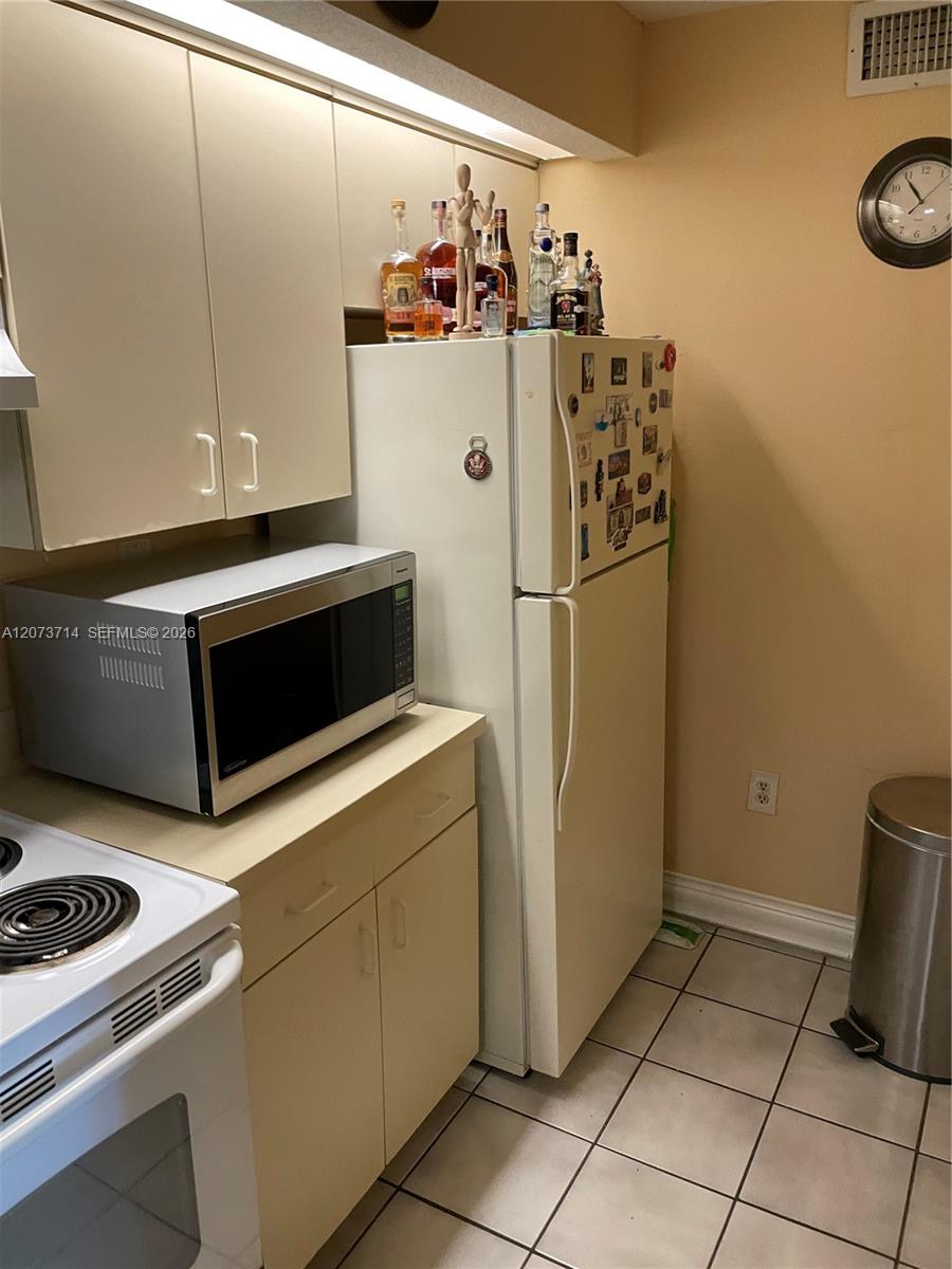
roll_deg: +3.1
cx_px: 476
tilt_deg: -11.7
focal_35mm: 26
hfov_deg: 53.1
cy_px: 634
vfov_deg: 67.3
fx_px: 953
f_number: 1.6
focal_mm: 4.2
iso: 200
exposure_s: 1/60
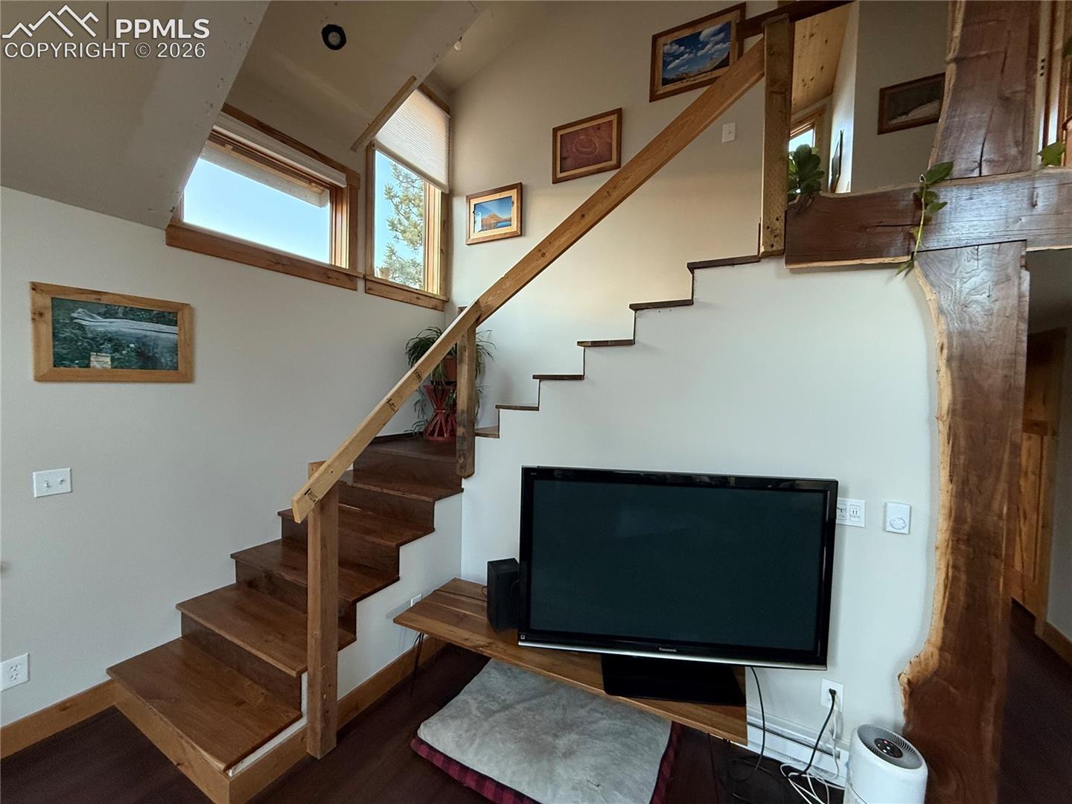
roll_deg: -1.3
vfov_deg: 85.7
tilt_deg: -2.2
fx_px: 434
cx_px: 536
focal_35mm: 14
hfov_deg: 102.1
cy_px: 402
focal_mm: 2.22
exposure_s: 1/60
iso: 400
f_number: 2.2
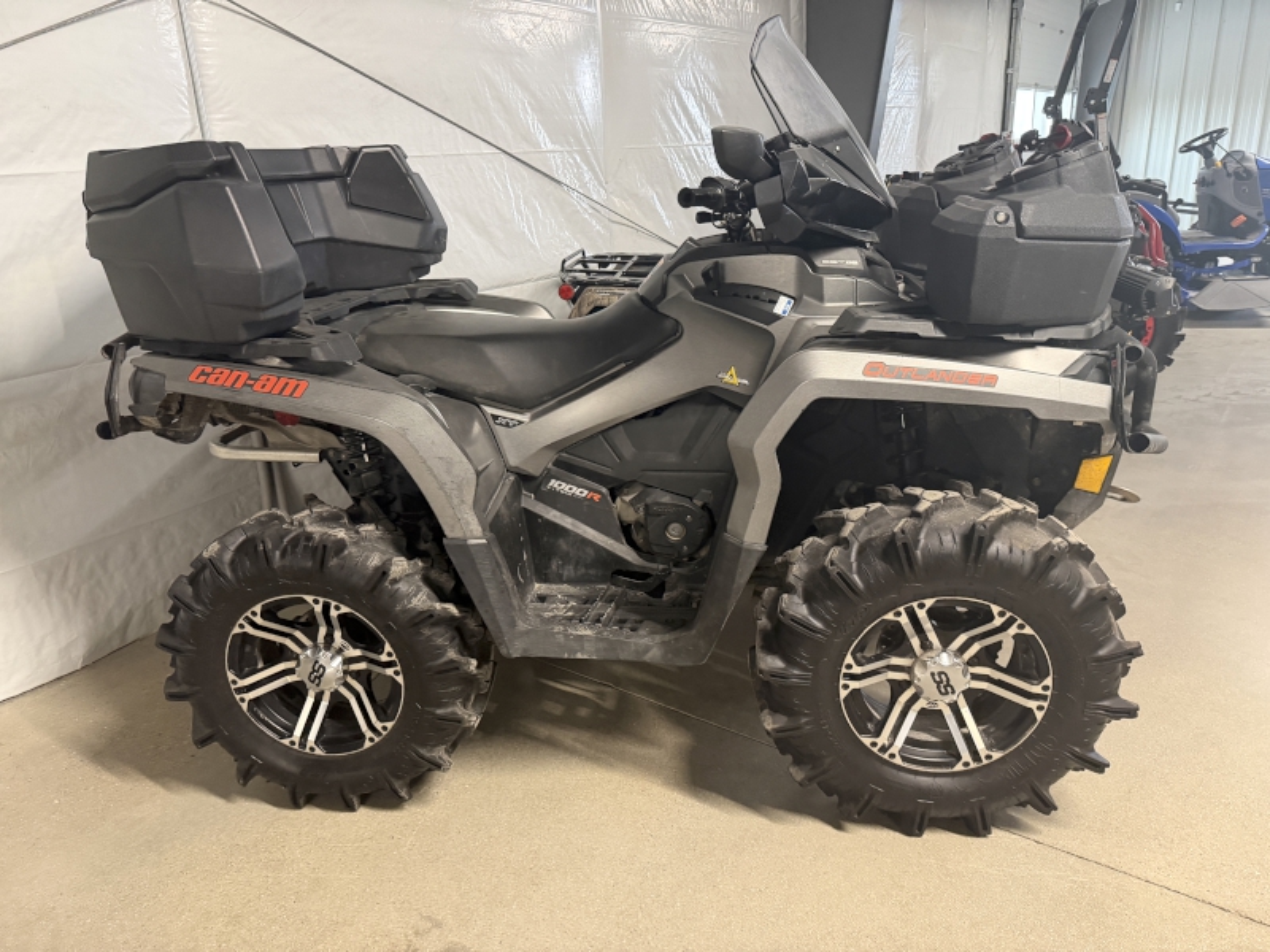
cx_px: 635
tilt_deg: -17.5
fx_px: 881
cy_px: 476
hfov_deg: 71.6
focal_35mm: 24
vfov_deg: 56.8
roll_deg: +4.3
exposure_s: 1/60
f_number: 1.78
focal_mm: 6.76
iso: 640
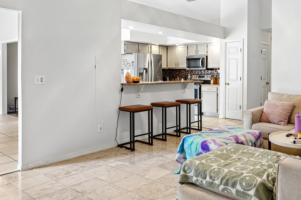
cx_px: 224
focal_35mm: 29
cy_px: 78
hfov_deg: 60.4
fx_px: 242
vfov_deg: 44.7
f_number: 9
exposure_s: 1/8
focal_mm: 17
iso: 400
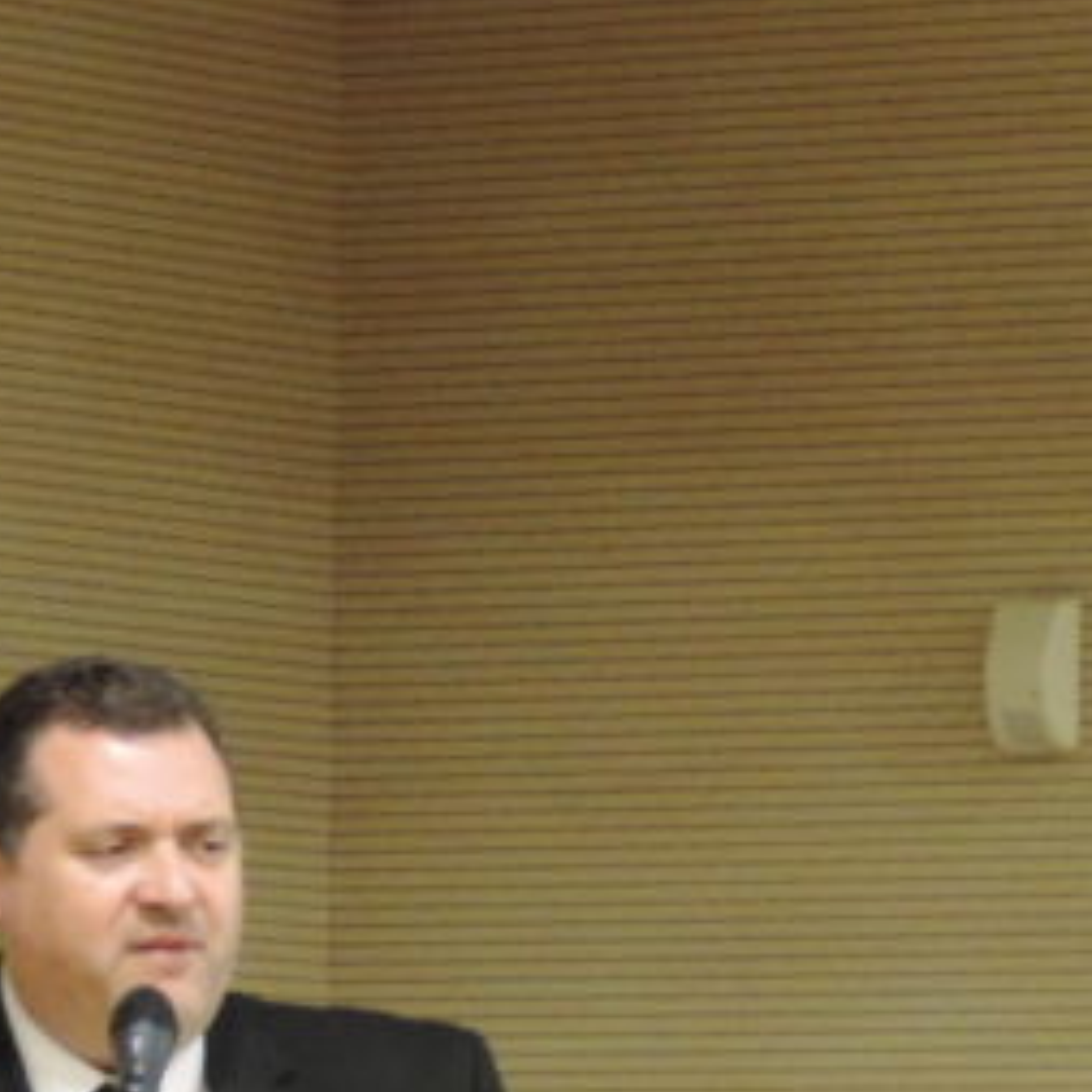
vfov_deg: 4.6
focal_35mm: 375
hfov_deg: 4.7
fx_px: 13384
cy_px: 1519
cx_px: 69
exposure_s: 1/15
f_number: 4.2
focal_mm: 18.7
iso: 800
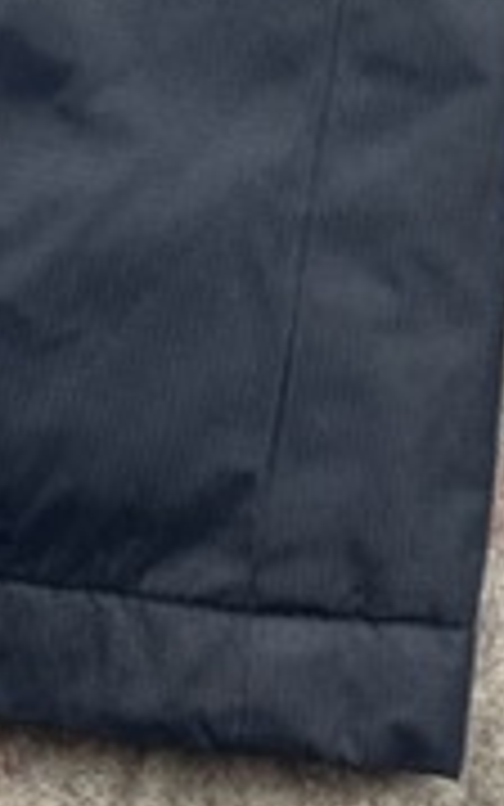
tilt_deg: -50.6
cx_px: 846
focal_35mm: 182
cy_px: -1869
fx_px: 3997
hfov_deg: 7.1
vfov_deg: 8.7
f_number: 1.78
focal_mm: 6.76
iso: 160
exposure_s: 1/100
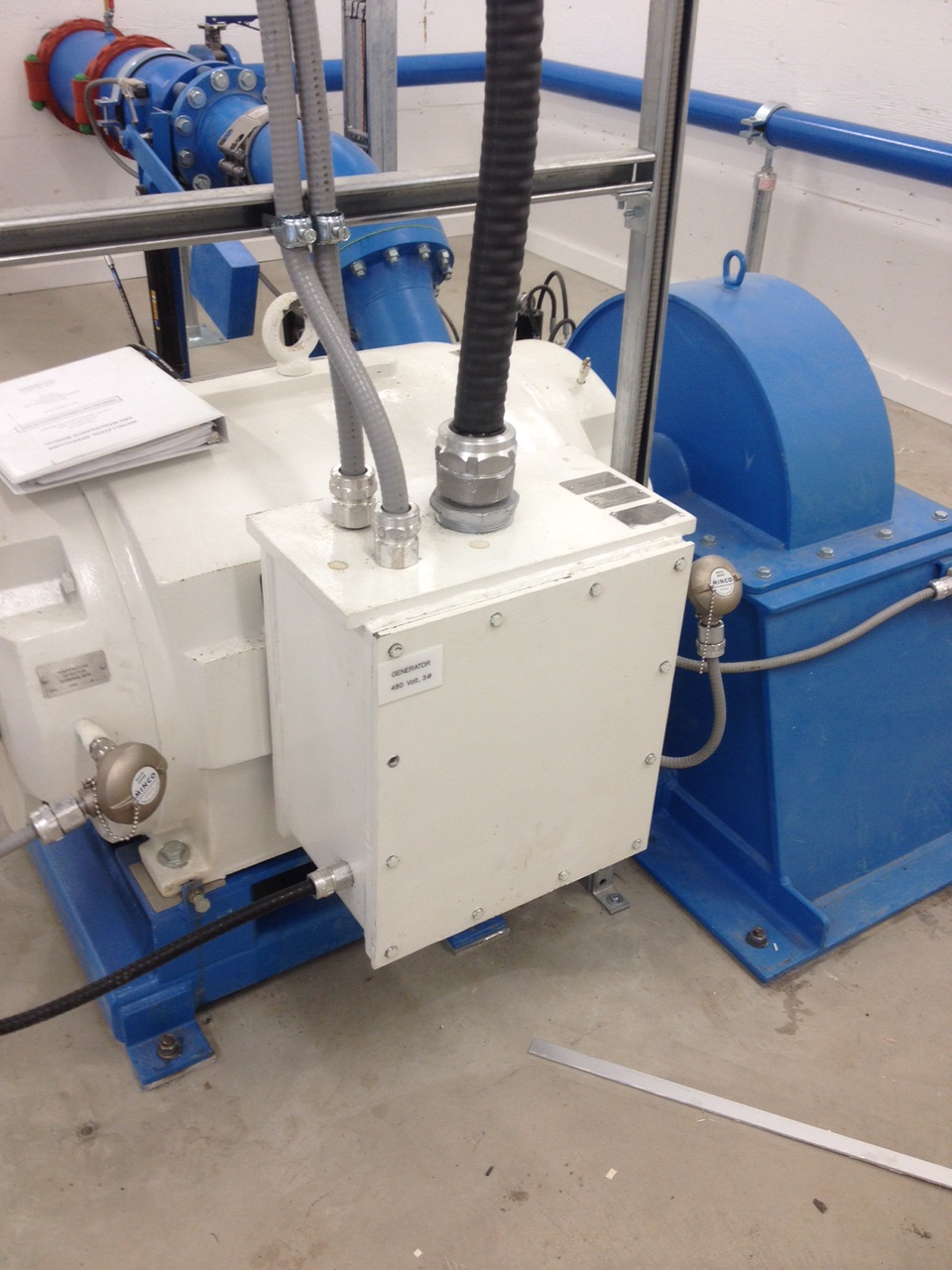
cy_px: 635
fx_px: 1283
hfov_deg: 40.7
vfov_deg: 52.6
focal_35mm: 35
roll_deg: -1.4
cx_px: 476
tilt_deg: -32.4
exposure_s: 1/40
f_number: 2.4
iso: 64
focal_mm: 4.28
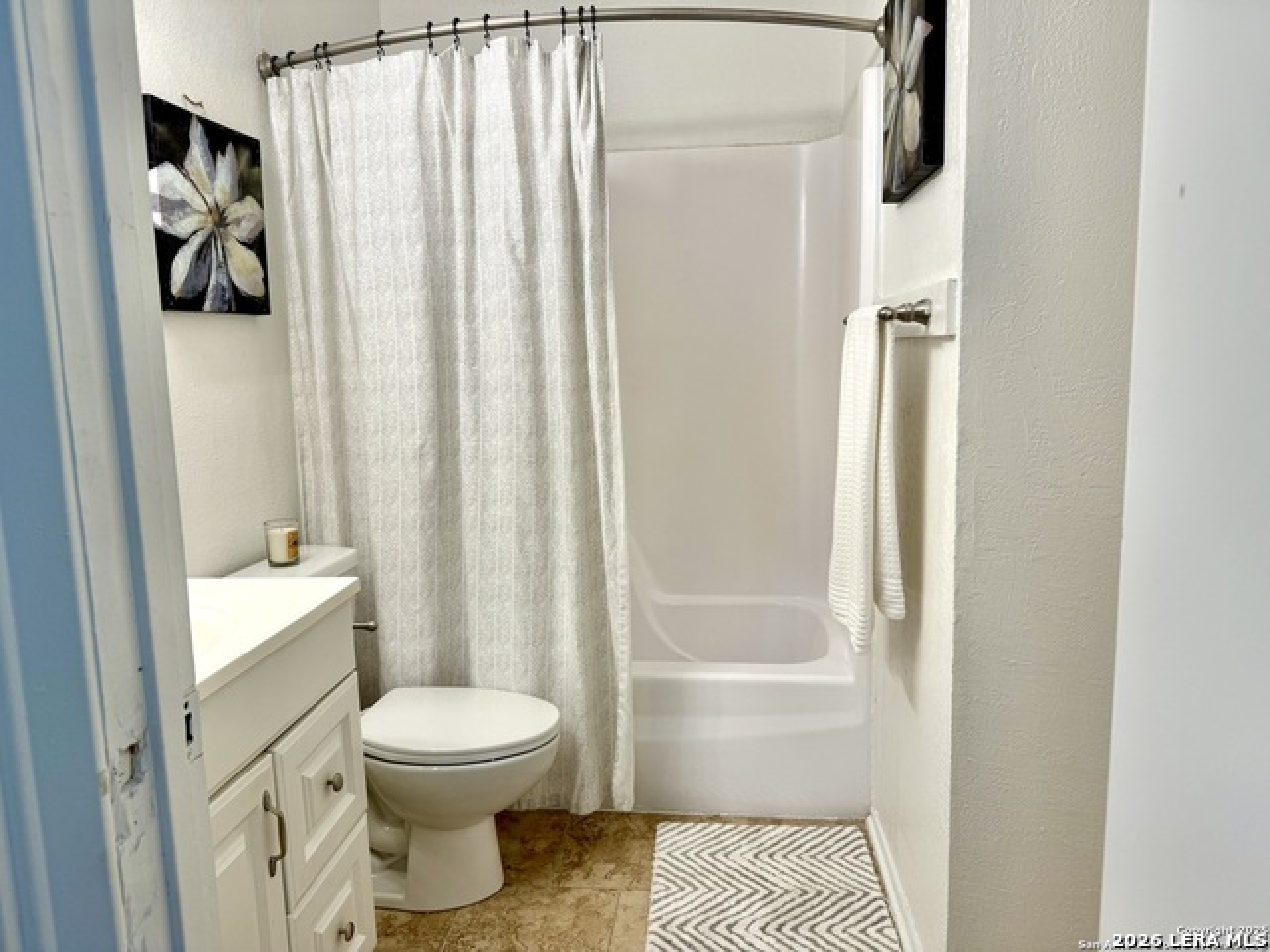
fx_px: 881
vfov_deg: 56.8
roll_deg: +1.7
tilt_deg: -7.4
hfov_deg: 71.6
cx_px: 635
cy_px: 476
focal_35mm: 24
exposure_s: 1/120
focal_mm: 6.76
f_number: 1.78
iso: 64
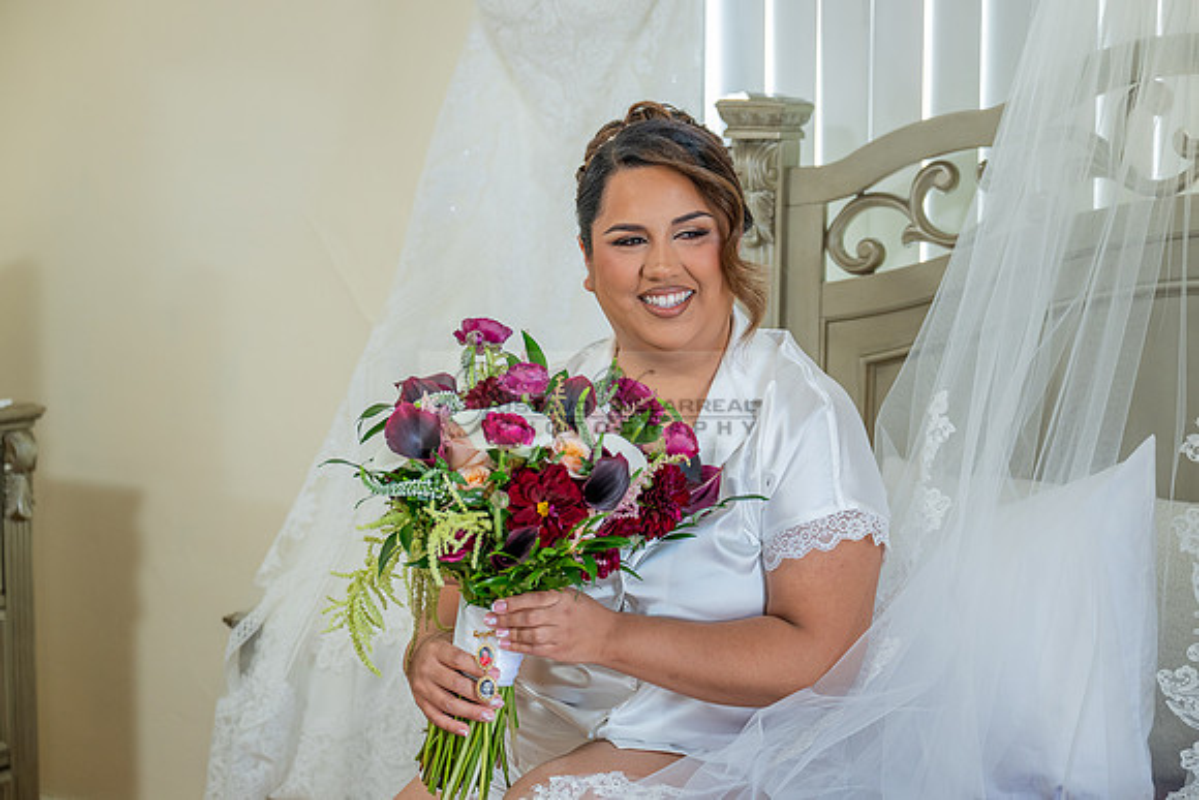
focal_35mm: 64
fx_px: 2132
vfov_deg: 21.3
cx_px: 600
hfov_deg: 31.4
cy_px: 400
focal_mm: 64
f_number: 3.5
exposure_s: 1/125
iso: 640
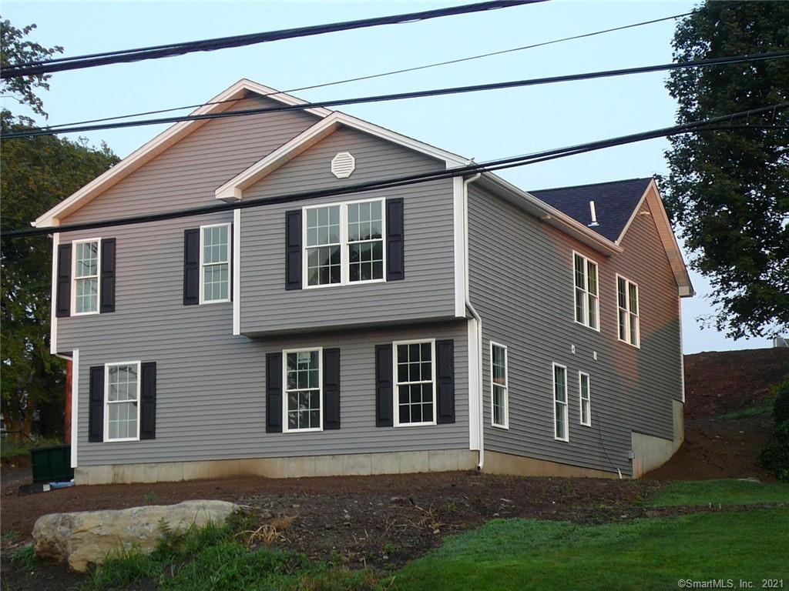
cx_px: 394
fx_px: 1687
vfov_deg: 19.9
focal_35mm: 74
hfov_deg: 26.3
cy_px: 296
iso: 100
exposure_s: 1/100
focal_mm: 8.1
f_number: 3.6
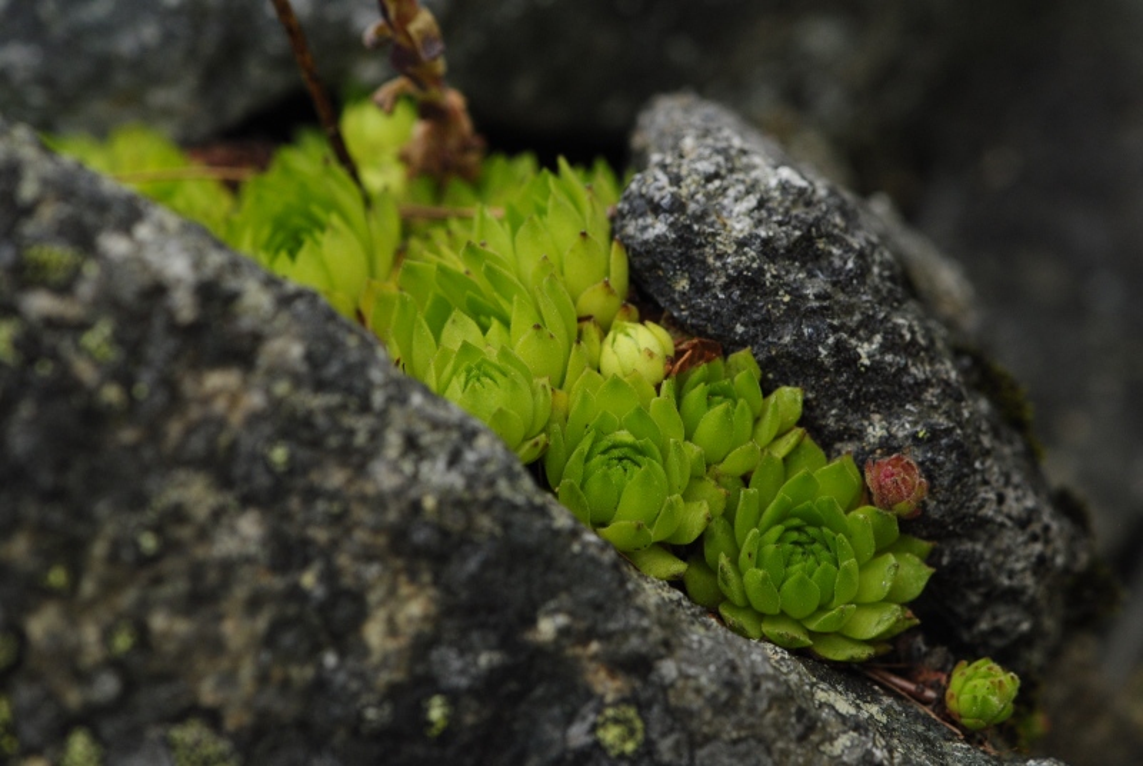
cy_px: 383
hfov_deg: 16.0
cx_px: 572
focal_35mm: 128
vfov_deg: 10.8
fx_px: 4054
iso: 400
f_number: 6.3
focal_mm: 85
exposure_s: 1/200
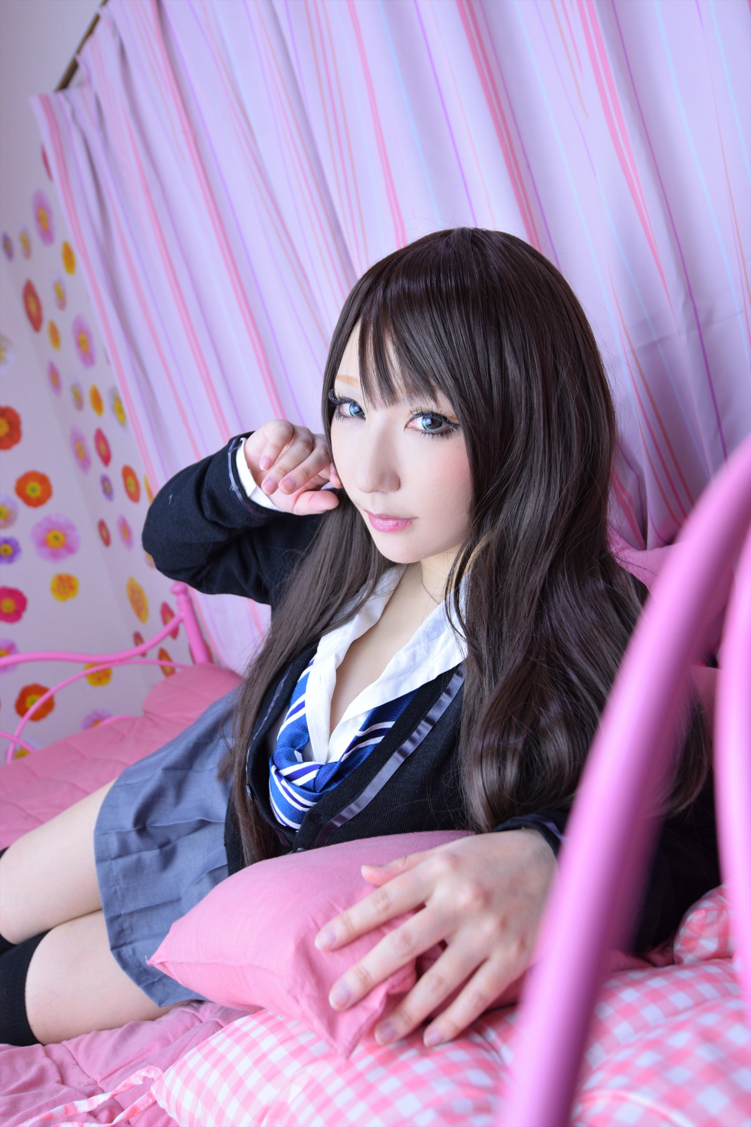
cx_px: 376
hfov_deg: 45.7
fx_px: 892
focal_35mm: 28
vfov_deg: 64.6
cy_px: 564
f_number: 4
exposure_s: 1/80
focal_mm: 19
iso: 400
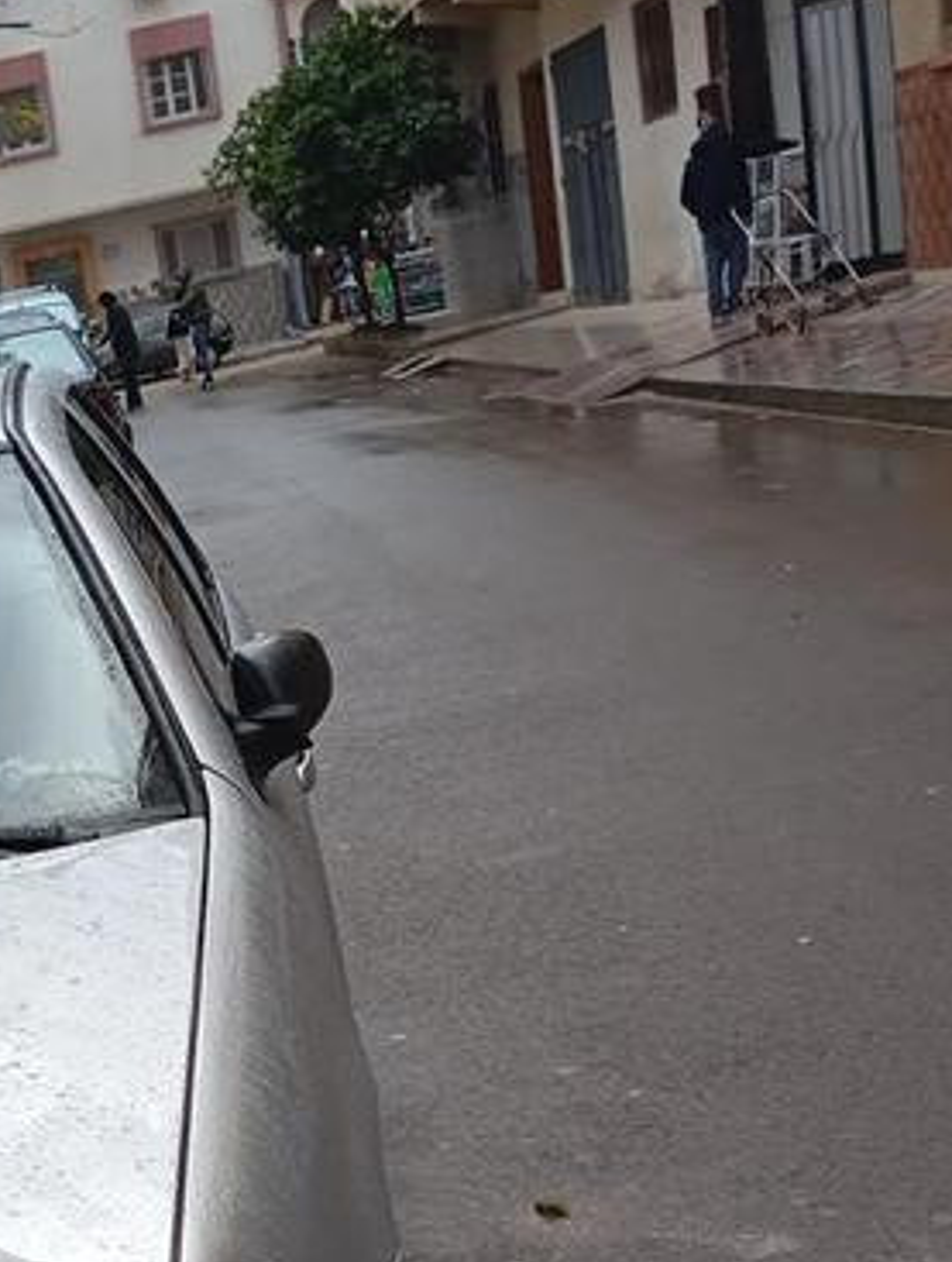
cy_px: 1279
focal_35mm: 66
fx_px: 2410
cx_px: -69
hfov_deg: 21.3
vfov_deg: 27.5
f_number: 1.8
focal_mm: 4.22
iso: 109
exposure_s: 1/180
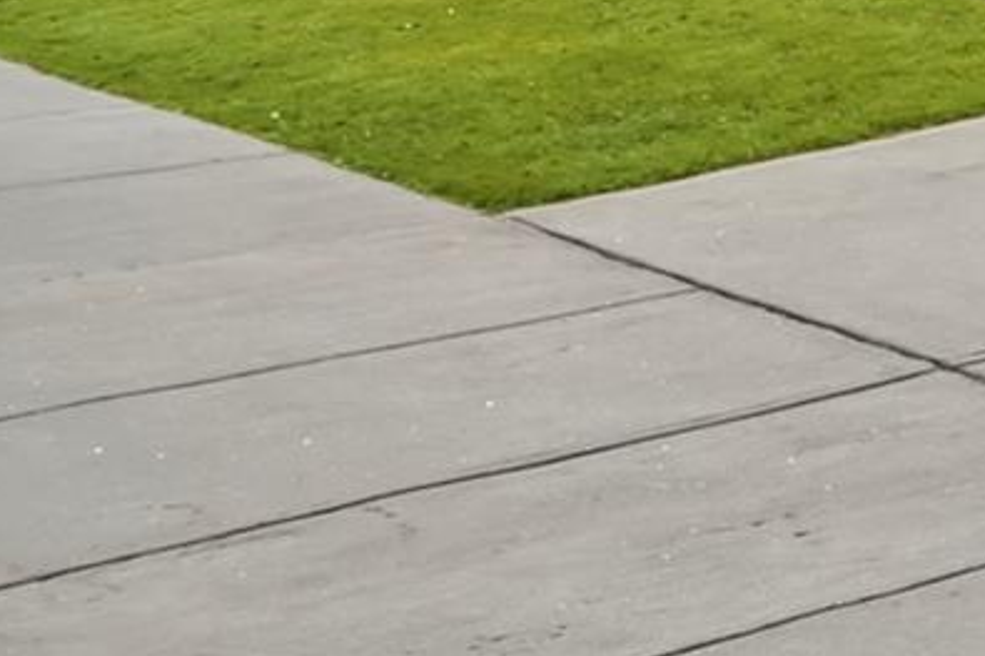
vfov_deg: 14.9
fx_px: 2341
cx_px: 2381
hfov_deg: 14.7
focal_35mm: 86
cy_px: -312
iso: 100
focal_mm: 11
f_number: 8
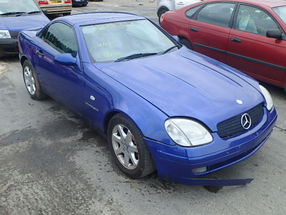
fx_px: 281
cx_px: 143
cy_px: 108
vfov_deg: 41.8
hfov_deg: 54.0
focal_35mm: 34
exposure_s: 1/80
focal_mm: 6
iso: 125
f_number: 4.9
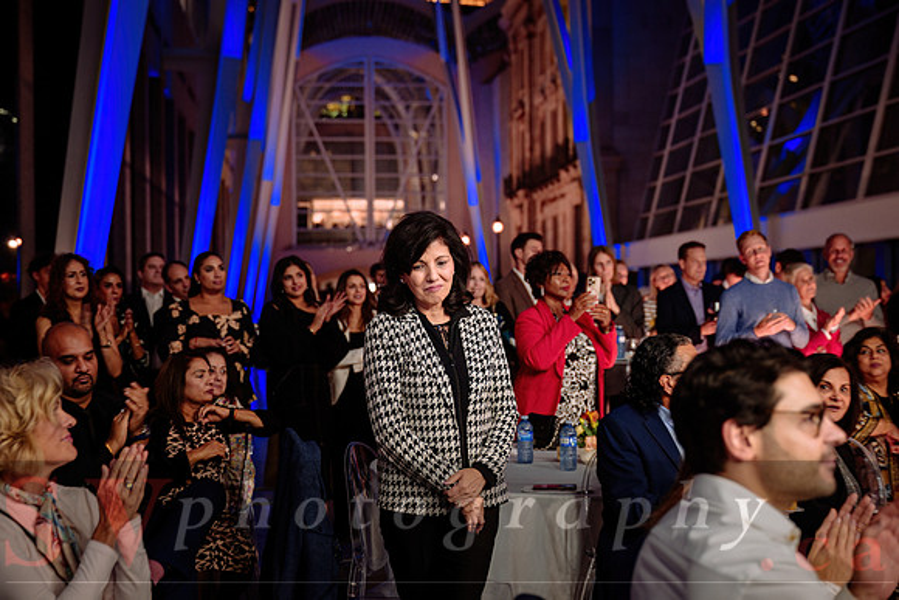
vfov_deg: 24.3
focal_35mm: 56
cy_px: 300
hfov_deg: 35.8
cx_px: 450
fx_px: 1393
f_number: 3.2
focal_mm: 55
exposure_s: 1/60
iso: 500
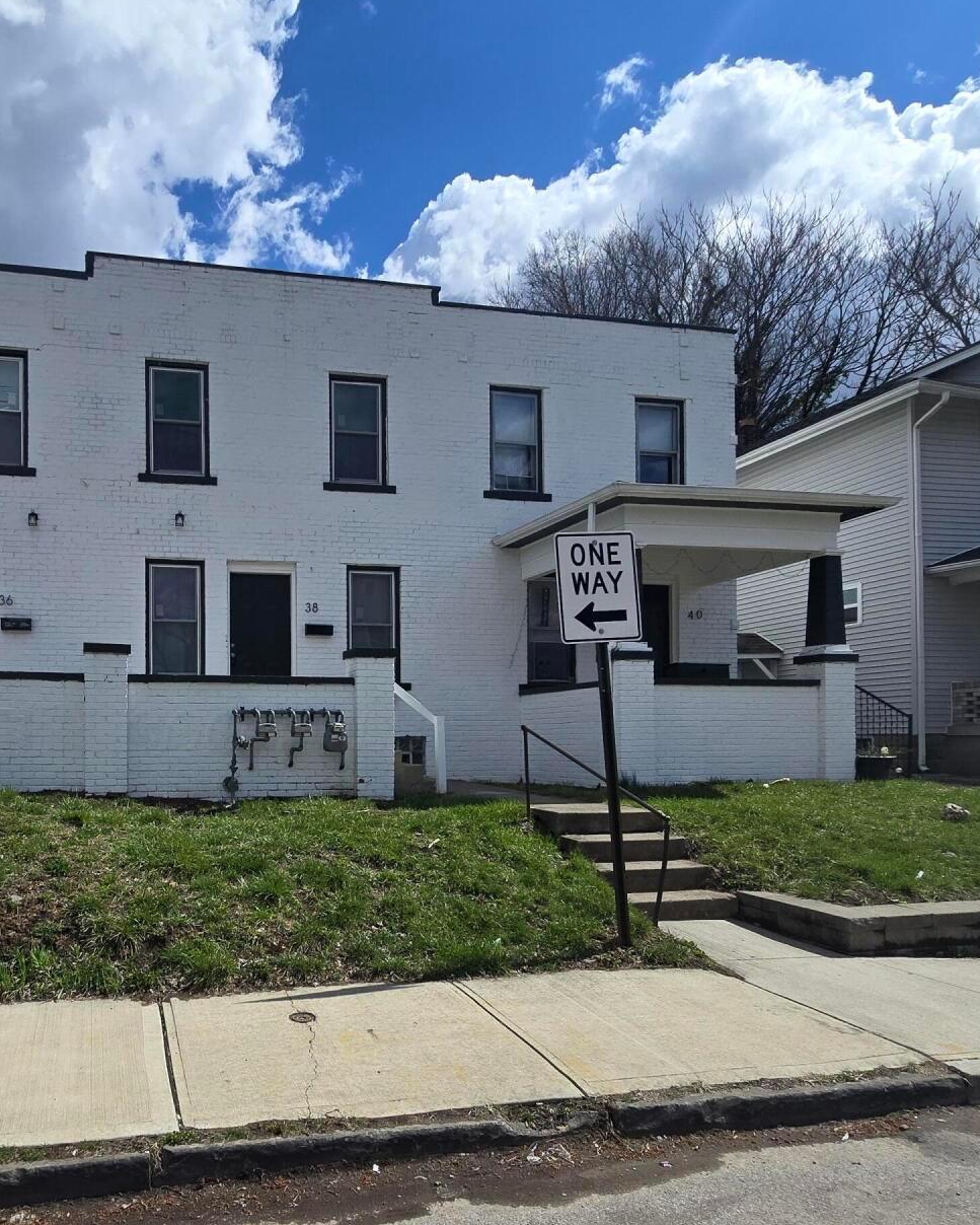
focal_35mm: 21
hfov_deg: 62.6
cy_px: 731
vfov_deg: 76.8
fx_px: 761
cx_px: 273
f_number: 2.2
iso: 50
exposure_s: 1/4187
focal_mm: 2.2
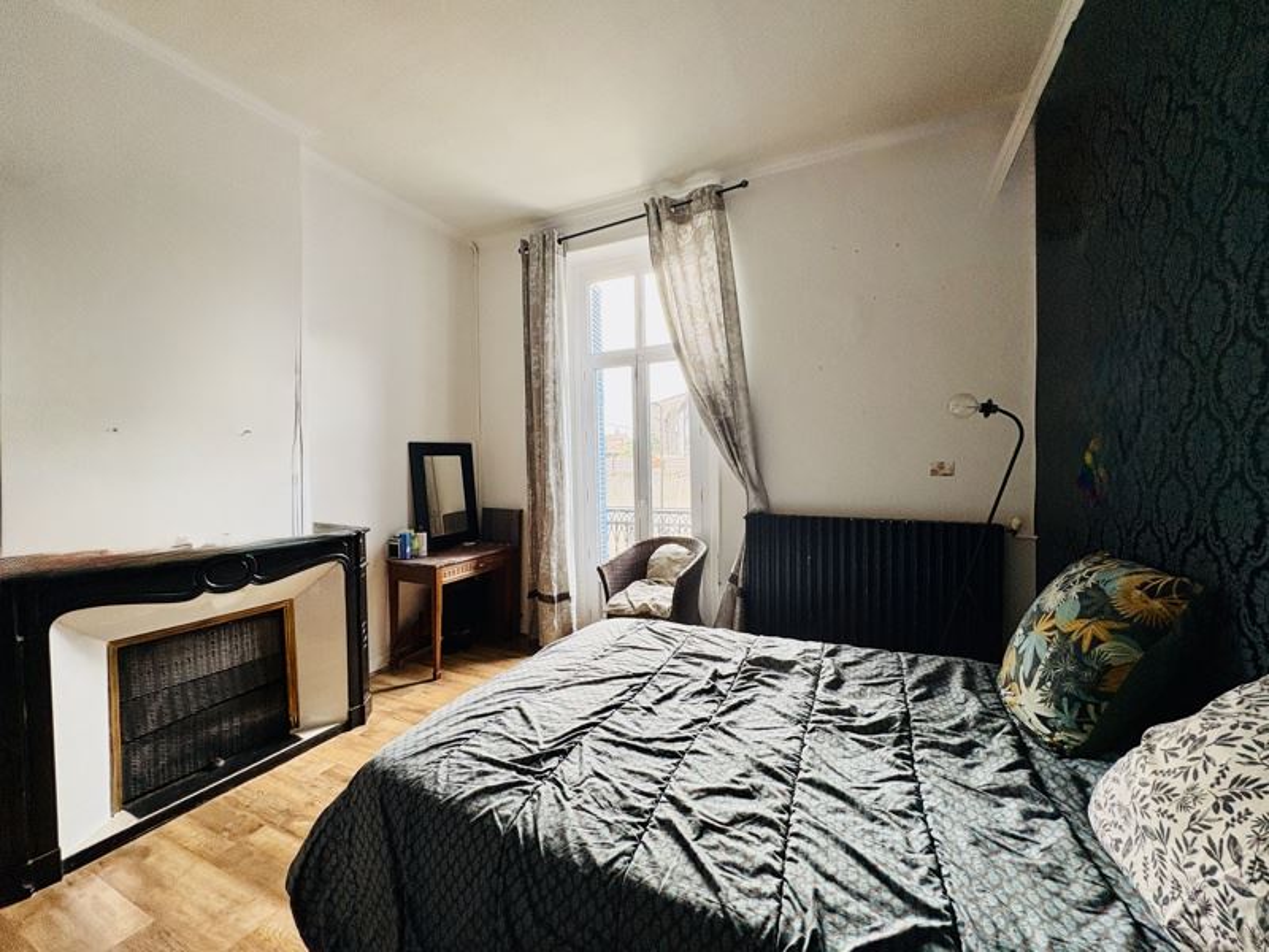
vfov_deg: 85.7
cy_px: 476
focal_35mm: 14
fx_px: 513
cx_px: 634
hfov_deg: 102.1
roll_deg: +0.8
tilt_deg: -1.4
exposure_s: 1/99
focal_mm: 2.22
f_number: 2.2
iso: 125
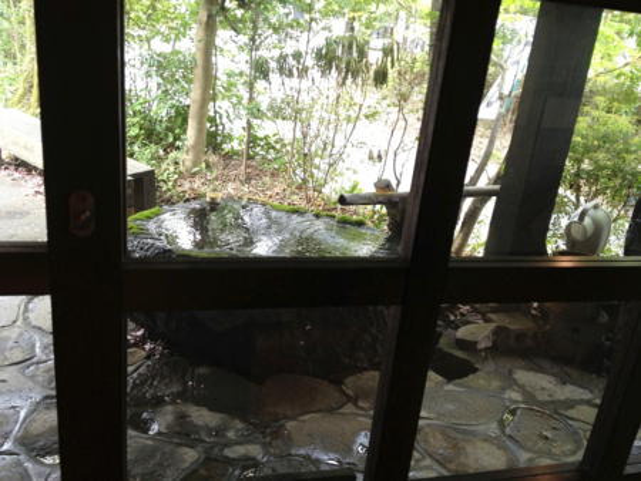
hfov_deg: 52.6
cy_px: 240
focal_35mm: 35
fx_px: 648
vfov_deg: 40.7
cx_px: 320
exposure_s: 1/20
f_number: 2.4
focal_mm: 4.28
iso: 80
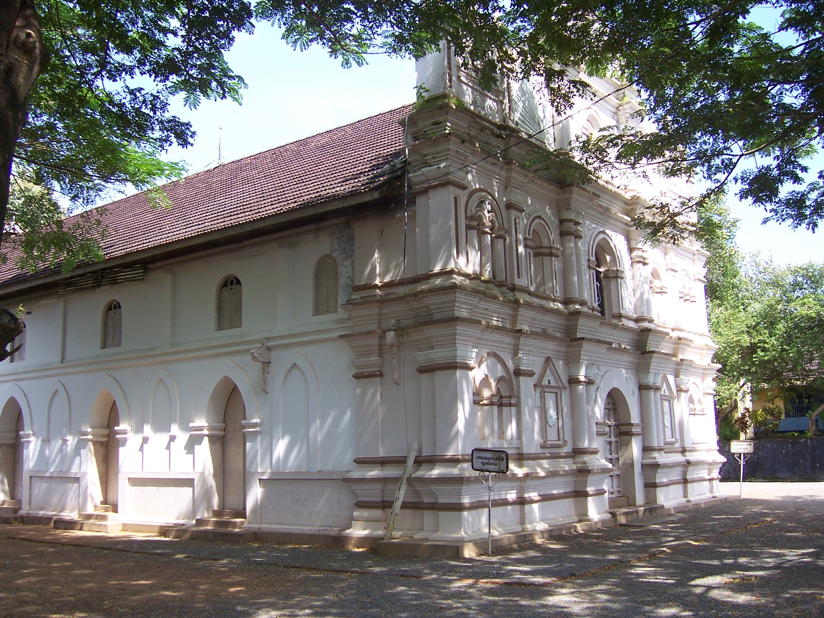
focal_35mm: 36
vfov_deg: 39.7
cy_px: 309
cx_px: 412
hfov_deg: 51.4
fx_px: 857
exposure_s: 1/350
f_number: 3
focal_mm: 6
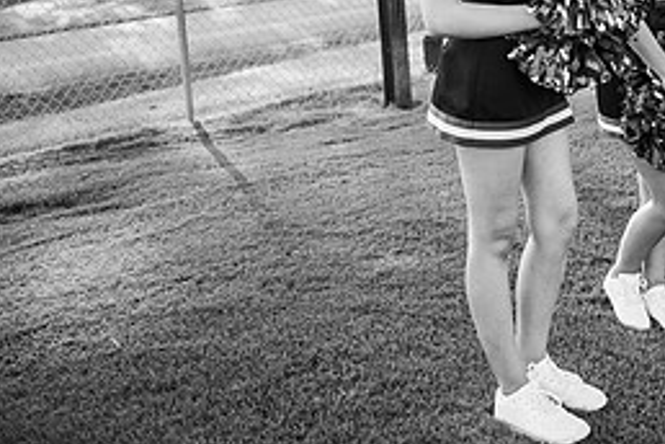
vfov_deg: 23.7
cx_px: 564
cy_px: -30
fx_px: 997
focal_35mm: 54
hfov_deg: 35.3
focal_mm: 24
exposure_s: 1/500
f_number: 2
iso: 125
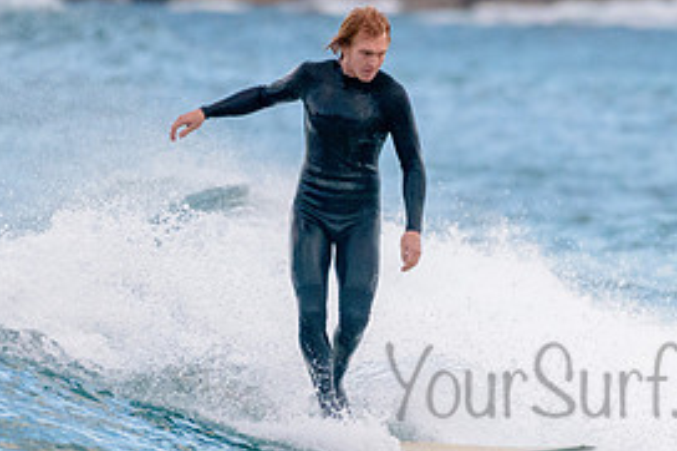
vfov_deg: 1.1
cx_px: 481
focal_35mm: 1305
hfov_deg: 1.6
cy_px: 257
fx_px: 24525
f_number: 5.6
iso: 1250
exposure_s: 1/2000
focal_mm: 500
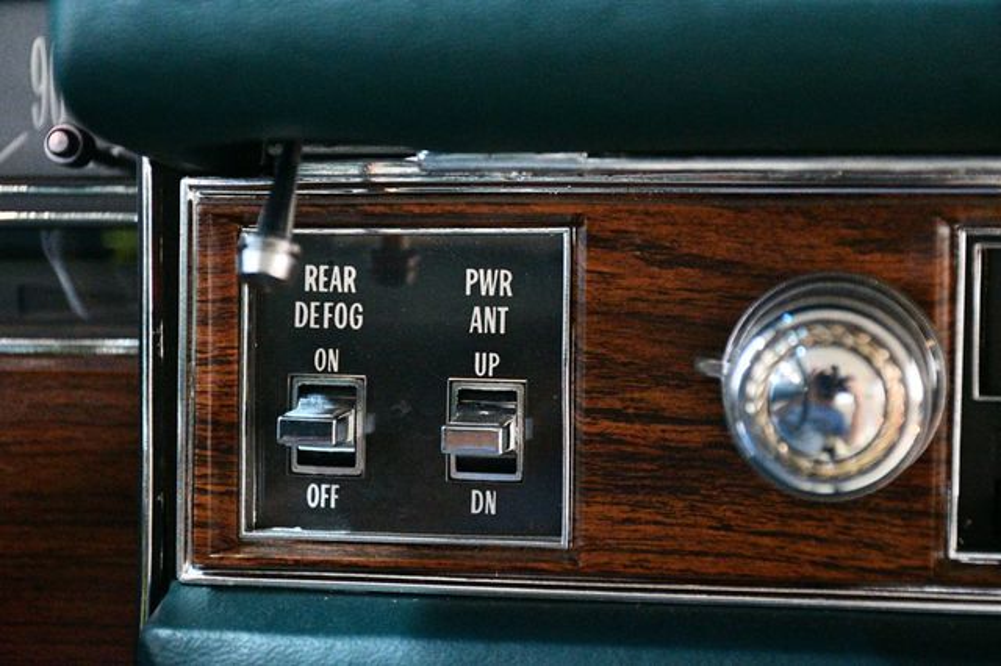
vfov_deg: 17.5
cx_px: 500
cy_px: 333
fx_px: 2168
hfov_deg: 26.0
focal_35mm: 78
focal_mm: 52
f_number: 4.8
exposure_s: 1/50
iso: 12800
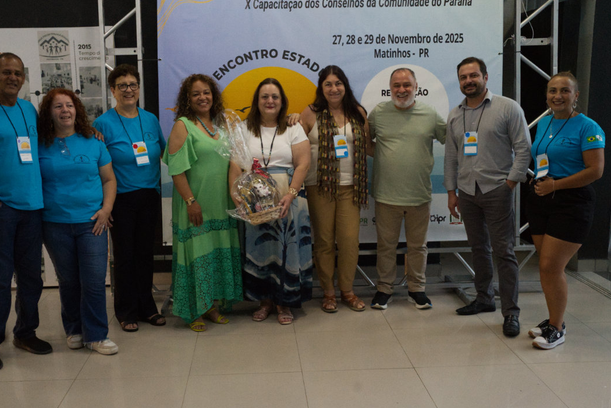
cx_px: 276
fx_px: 679
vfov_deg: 33.4
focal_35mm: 40
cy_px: 223
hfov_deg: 48.4
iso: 16000
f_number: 5.6
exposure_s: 1/125
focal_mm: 35
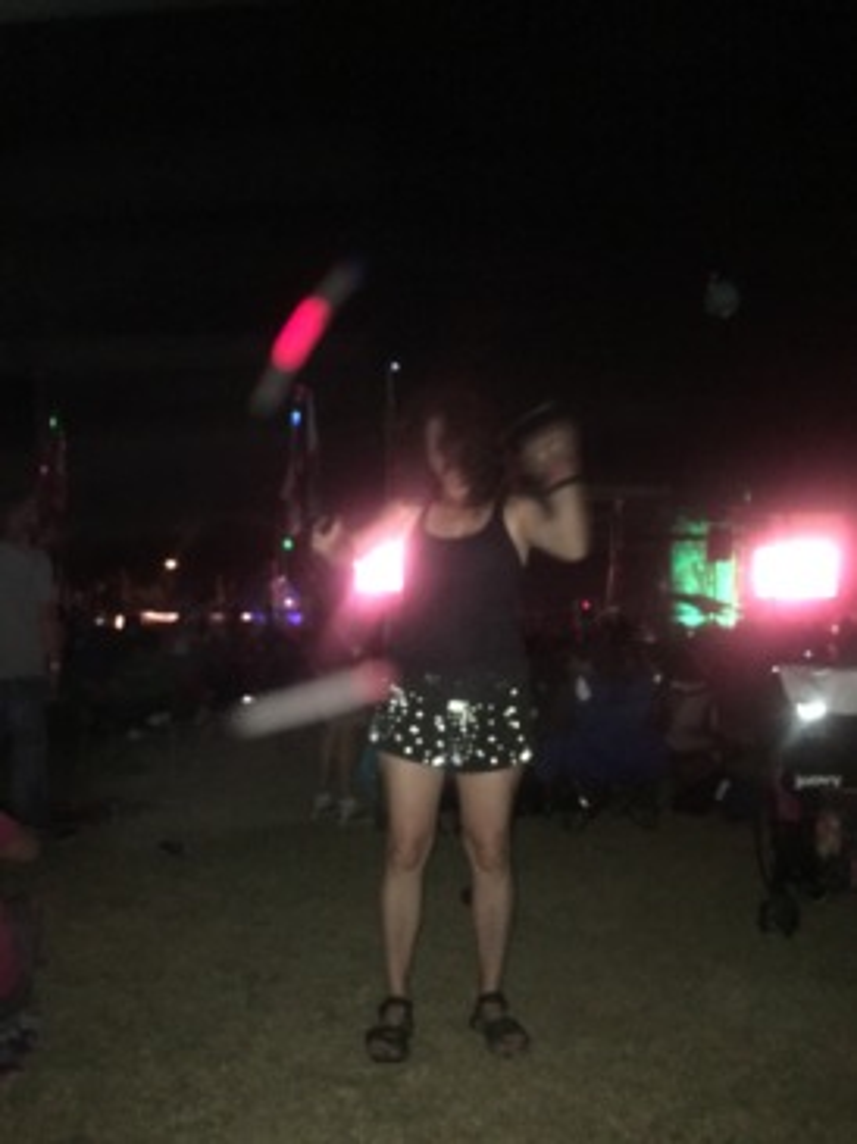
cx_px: 428
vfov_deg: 61.7
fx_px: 958
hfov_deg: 48.2
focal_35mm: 29
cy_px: 572
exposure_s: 1/16
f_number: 2.2
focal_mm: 4.15
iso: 640
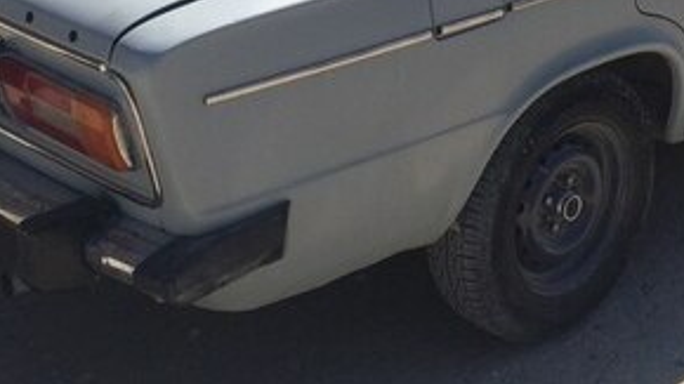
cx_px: 547
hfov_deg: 28.7
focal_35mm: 72
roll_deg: -2.6
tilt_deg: -14.7
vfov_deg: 16.1
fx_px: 1306
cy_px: -84
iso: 32
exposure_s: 1/2415
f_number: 2.2
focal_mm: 4.15
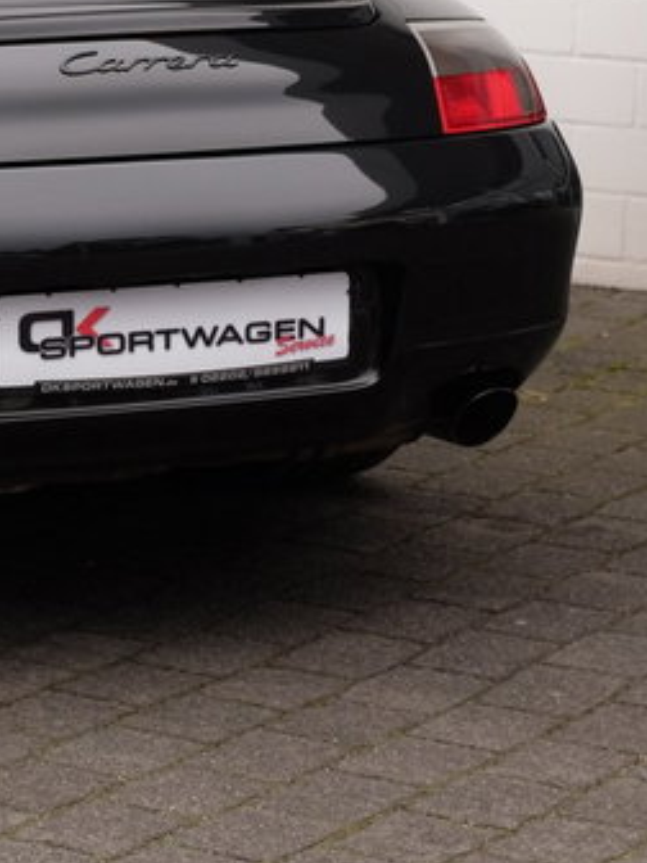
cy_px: 60
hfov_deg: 8.2
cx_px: -87
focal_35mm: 179
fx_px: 4461
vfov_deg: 11.0
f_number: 4.5
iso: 200
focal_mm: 40.7
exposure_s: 1/140
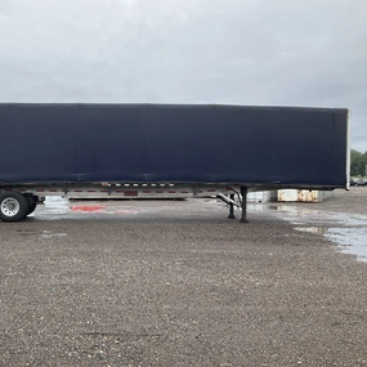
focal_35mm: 36
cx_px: 118
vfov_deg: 46.0
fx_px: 432
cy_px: 183
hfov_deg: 45.3
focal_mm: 3
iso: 25
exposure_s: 1/709
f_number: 1.8
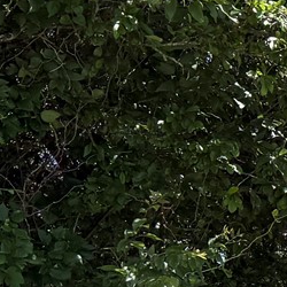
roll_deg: -0.8
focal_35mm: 174
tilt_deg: +6.7
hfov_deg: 8.8
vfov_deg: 10.0
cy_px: 247
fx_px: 1632
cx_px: 753
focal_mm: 6.76
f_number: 1.78
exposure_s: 1/3953
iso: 100
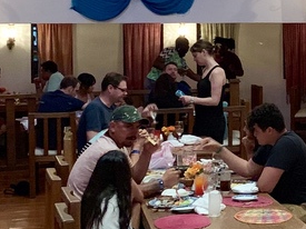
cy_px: 52
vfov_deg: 14.4
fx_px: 901
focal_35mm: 102
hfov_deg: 18.3
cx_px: 369
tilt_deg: -0.8
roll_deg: +0.4
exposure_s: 1/30
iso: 800
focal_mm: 4.25
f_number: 1.8
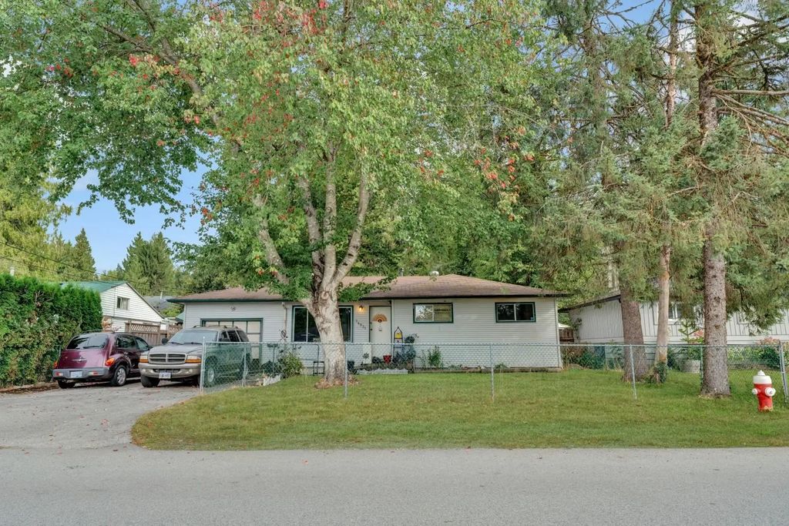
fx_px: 526
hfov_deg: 73.7
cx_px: 394
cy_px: 263
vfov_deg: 53.1
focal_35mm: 24
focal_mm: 24
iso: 400
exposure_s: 1/125
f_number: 9
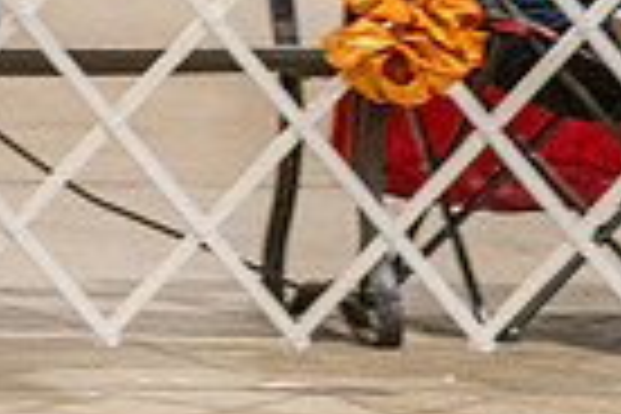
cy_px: -160
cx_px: -441
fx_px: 11764
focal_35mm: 682
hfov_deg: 3.0
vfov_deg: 2.0
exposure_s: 1/250
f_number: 3.5
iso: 6400
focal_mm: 162
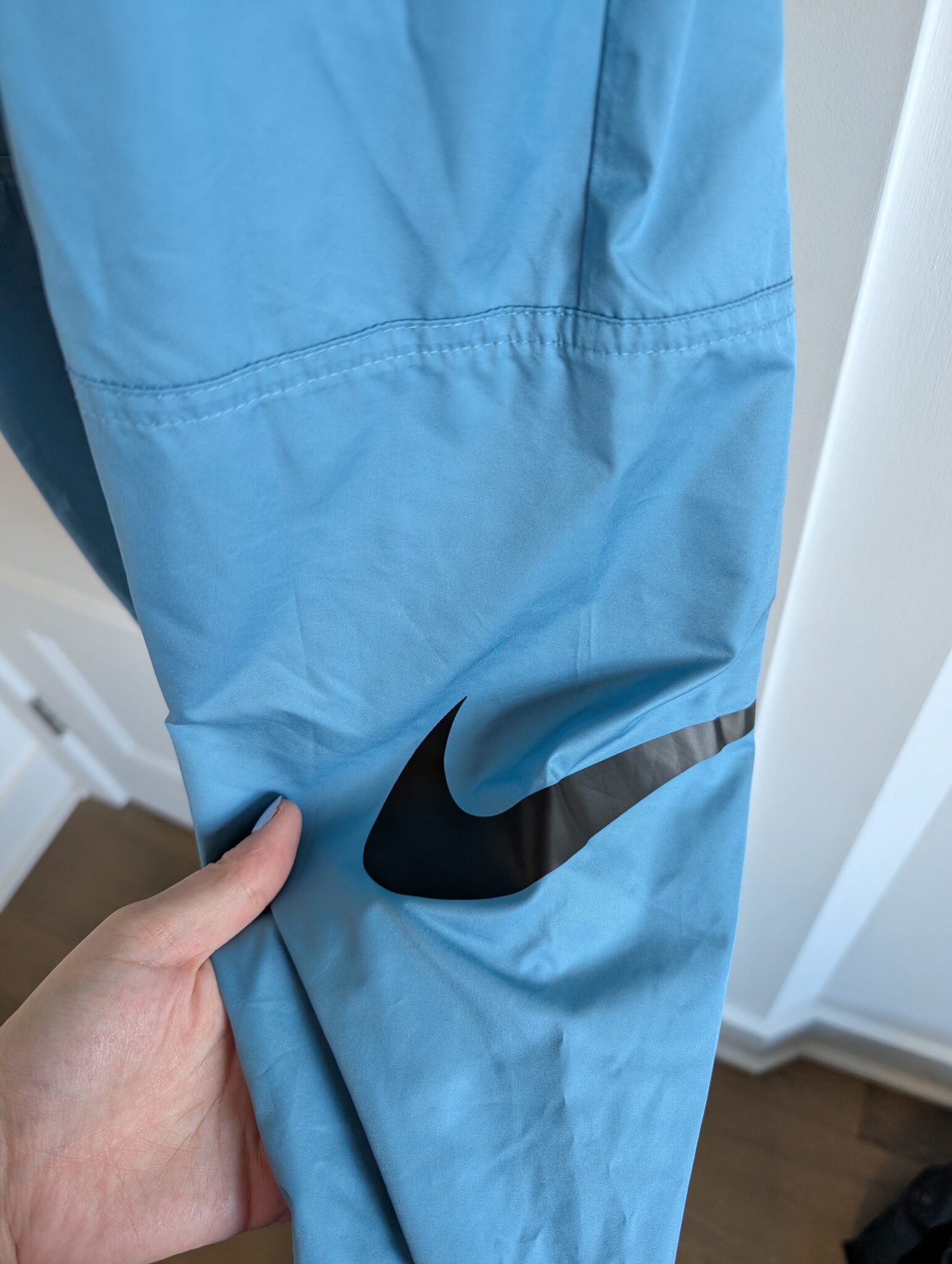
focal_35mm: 24
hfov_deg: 56.9
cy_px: 632
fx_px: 878
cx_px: 476
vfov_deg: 71.5
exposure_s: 1/120
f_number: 1.68
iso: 165
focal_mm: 6.9
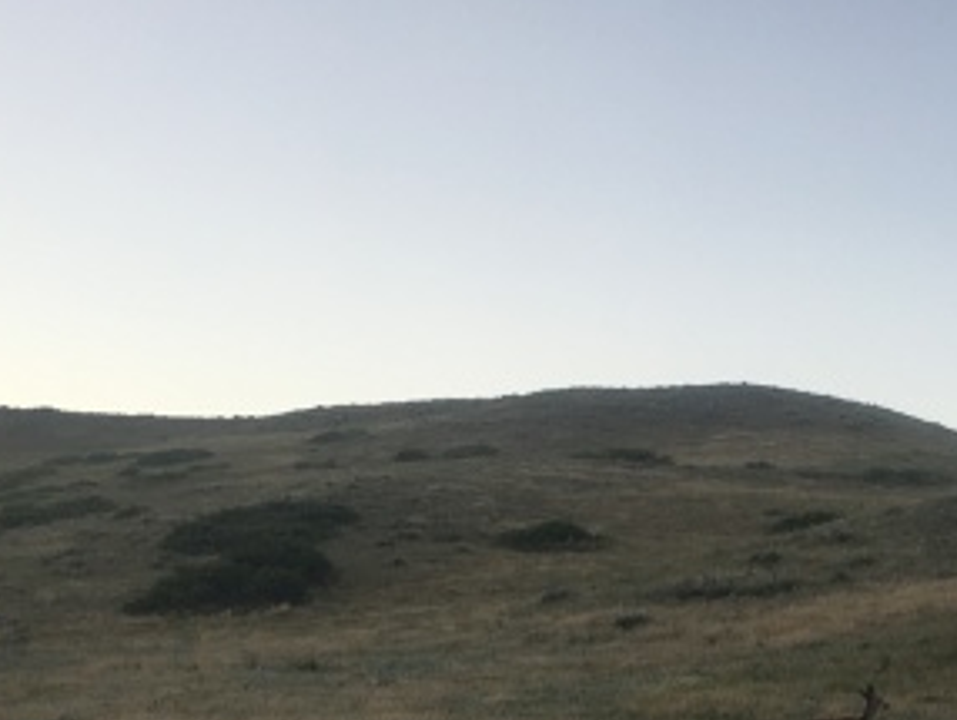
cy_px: 707
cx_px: 863
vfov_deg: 17.8
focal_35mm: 81
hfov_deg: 23.5
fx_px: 2241
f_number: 2.2
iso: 25
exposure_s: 1/254
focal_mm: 4.15
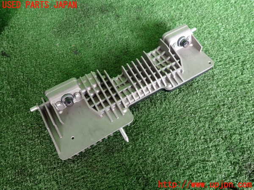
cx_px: 127
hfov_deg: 69.4
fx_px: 183
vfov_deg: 54.9
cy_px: 95
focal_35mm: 25
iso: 200
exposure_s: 1/40
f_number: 2
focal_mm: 4.5
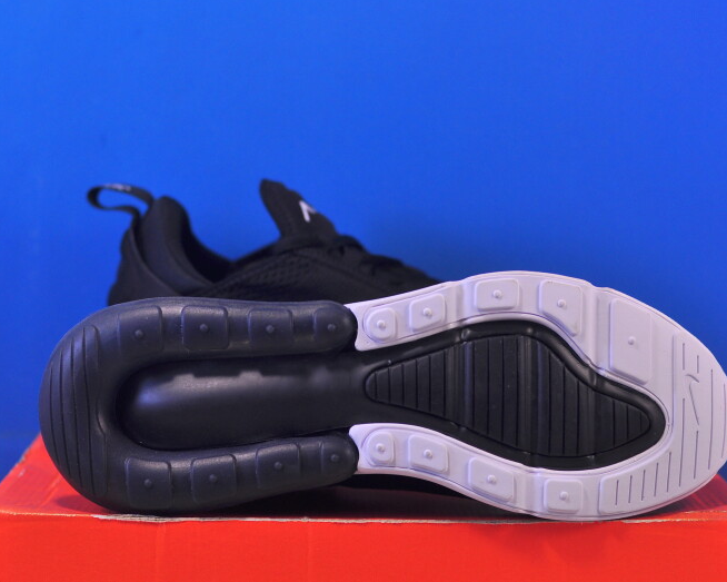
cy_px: 289
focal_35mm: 86
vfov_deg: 17.9
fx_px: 1850
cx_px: 370
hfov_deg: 22.2
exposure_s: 1/320
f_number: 2.8
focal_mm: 50
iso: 250
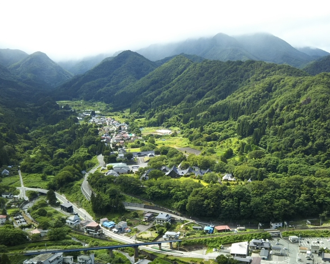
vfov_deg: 37.2
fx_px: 391
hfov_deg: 45.7
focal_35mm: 40
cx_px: 188
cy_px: 157
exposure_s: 1/579
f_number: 2.2
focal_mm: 4
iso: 25
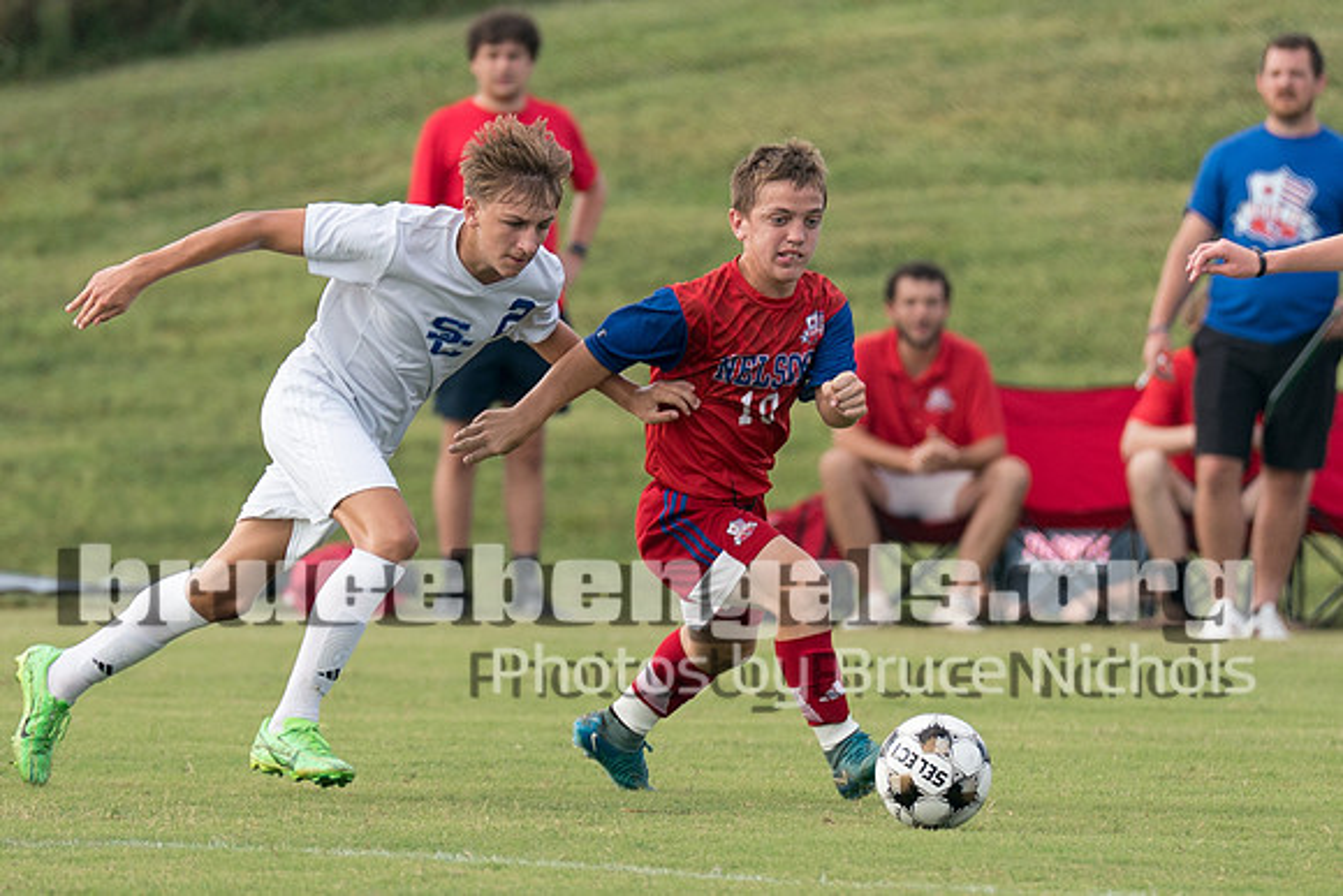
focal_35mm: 583
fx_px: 21736
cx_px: 703
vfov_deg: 2.4
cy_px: 401
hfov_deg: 3.5
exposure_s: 1/1250
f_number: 2.8
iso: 250
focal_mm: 200
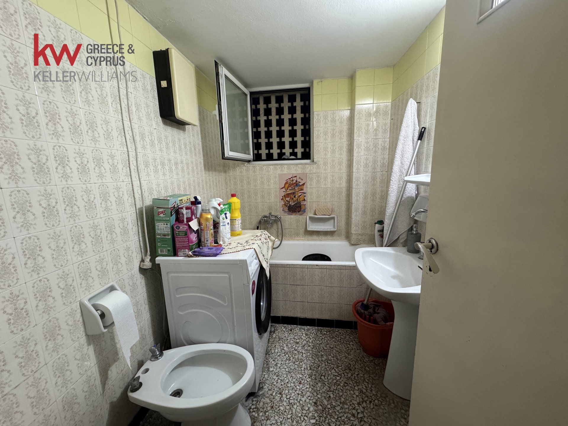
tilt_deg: -9.7
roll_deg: +2.3
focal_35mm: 14
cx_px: 284
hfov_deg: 102.1
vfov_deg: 85.7
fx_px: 230
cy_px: 213
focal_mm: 2.22
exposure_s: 1/50
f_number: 2.2
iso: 320
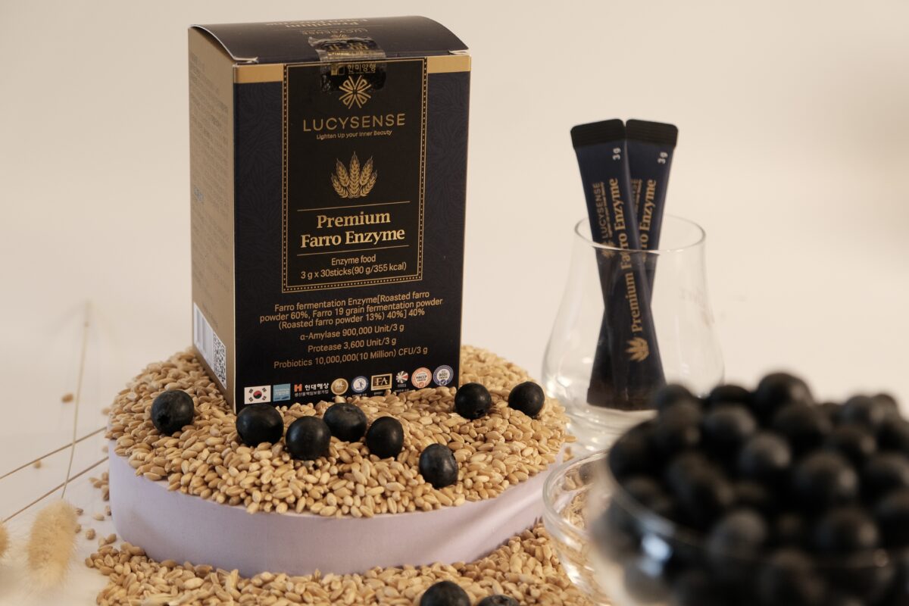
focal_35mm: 67
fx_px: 1692
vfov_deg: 20.3
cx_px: 454
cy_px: 303
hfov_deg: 30.1
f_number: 4
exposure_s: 1/125
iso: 1000
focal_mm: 44.4
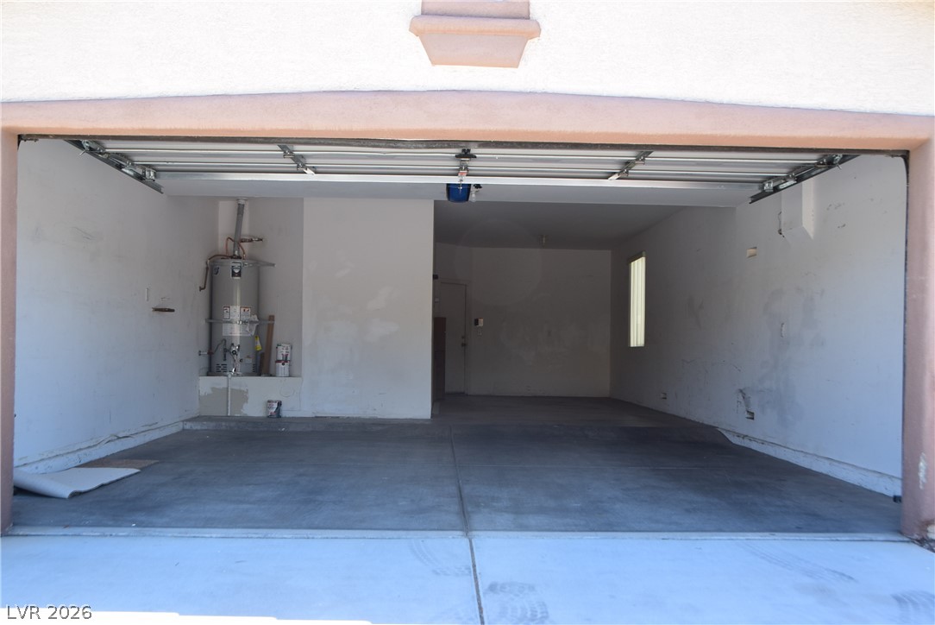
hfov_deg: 57.2
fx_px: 858
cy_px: 312
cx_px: 468
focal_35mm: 33
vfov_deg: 40.0
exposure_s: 1/200
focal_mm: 22
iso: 400
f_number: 10
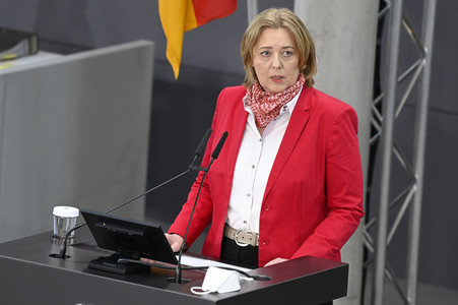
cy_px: 152
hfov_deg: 5.4
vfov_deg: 3.6
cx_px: 229
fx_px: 4831
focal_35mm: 380
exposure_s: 1/400
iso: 8000
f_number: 5.6
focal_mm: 380
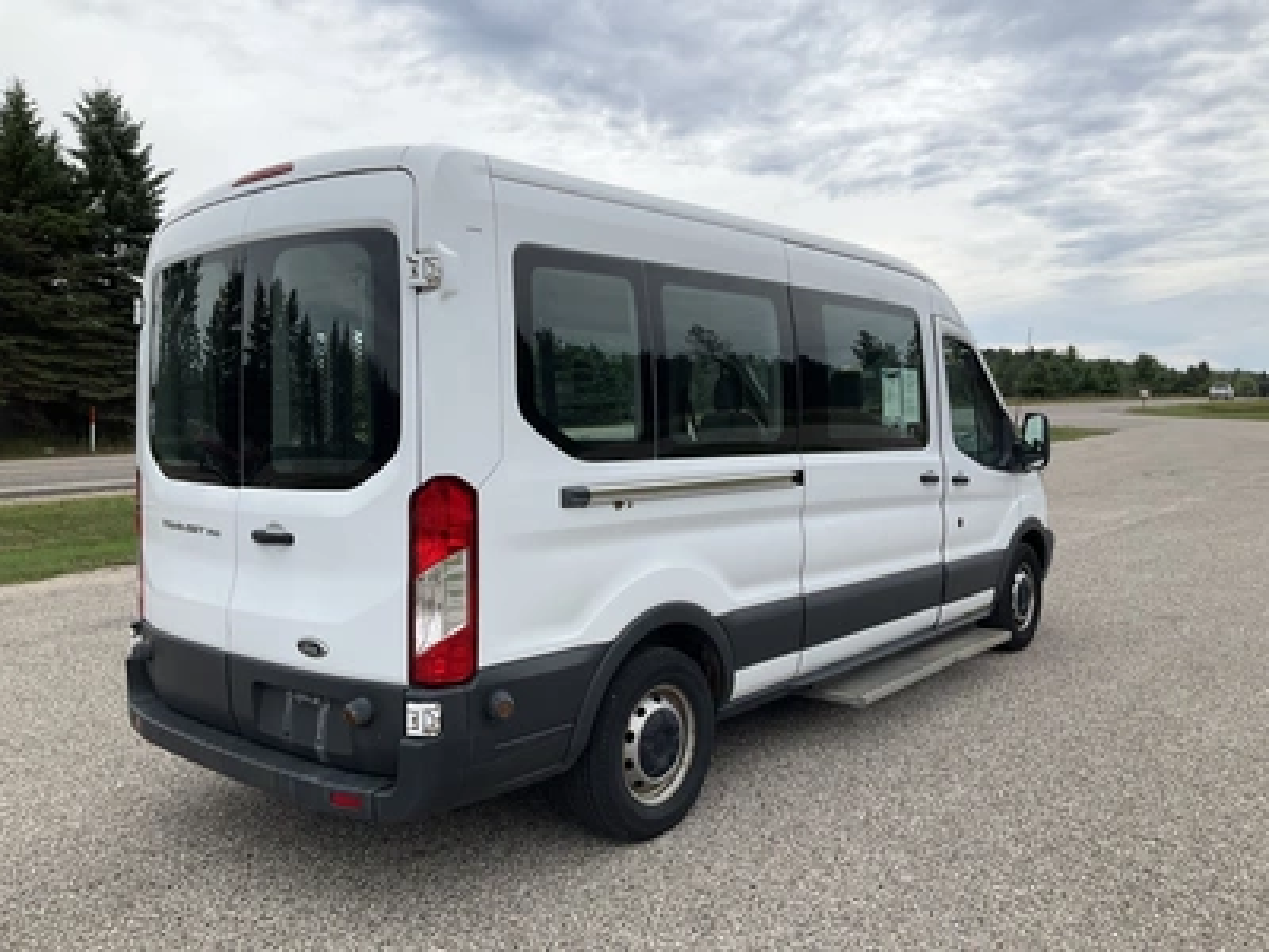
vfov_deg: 48.2
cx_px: 634
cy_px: 476
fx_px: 1063
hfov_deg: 61.7
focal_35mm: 29
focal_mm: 3
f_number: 1.8
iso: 25
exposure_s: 1/2058
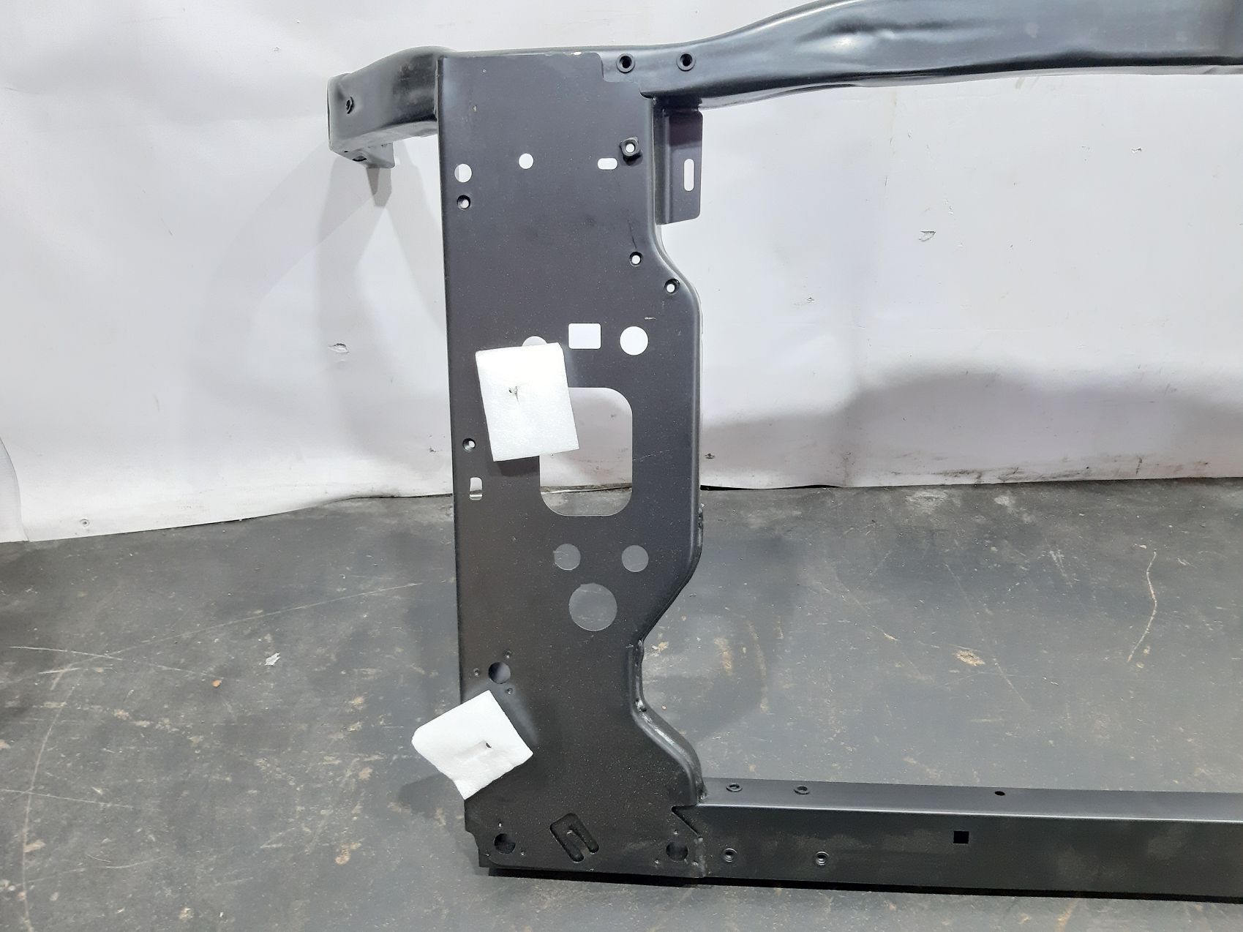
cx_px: 622
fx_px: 969
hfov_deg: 65.3
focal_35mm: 27
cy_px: 466
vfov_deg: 51.3
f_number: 1.7
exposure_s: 1/25
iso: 500
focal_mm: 3.93
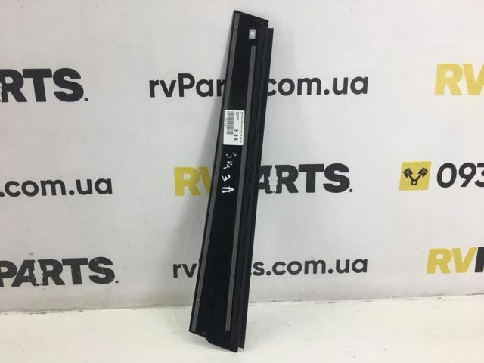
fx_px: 405
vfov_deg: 48.2
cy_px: 182
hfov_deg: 61.7
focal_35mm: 29
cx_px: 242
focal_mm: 4.15
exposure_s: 1/100
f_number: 2.2
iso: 40
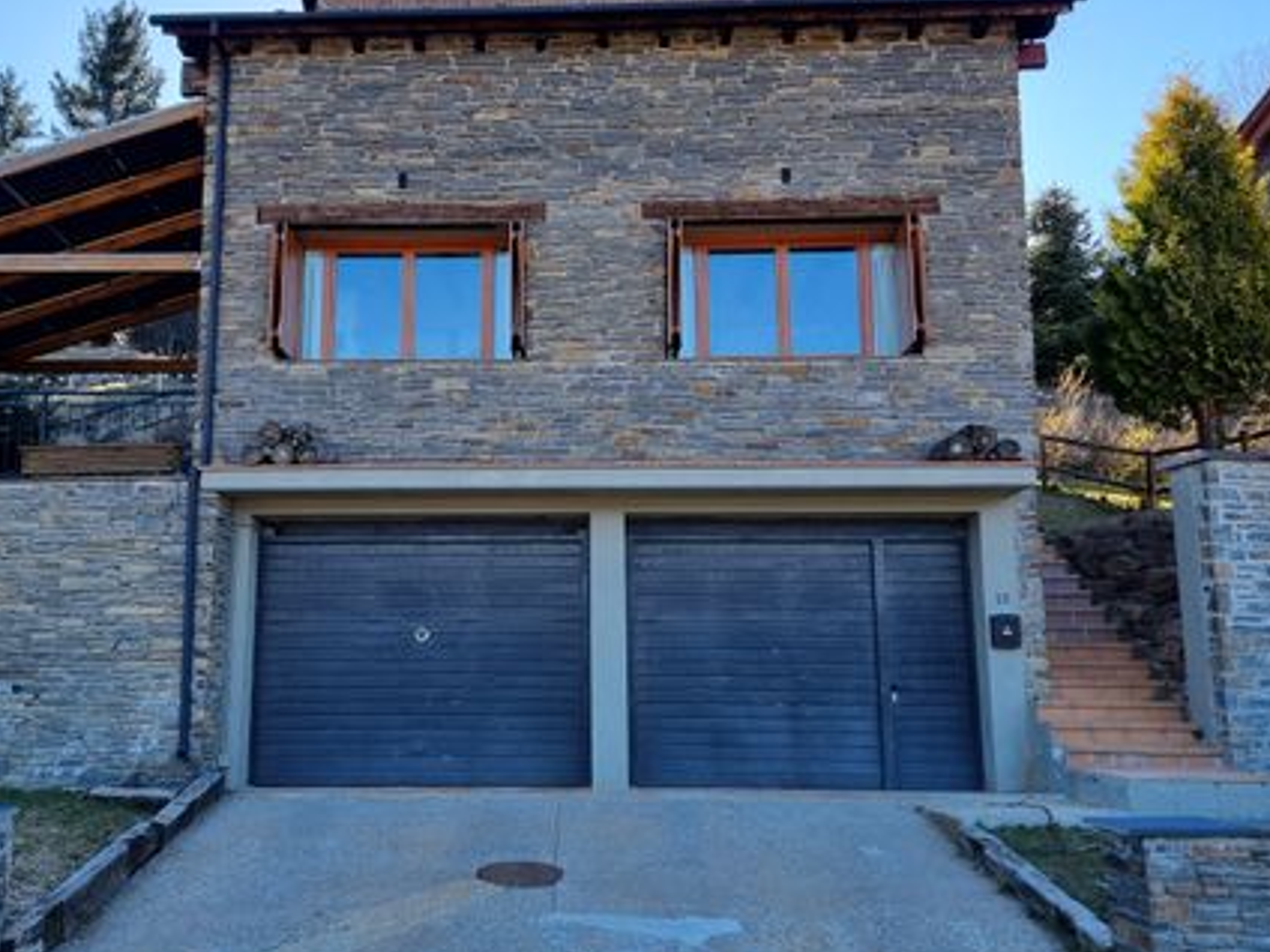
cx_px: 506
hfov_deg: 53.6
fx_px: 1247
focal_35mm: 34
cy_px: 470
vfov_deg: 41.8
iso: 50
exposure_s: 1/258
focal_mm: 6.7
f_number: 1.8
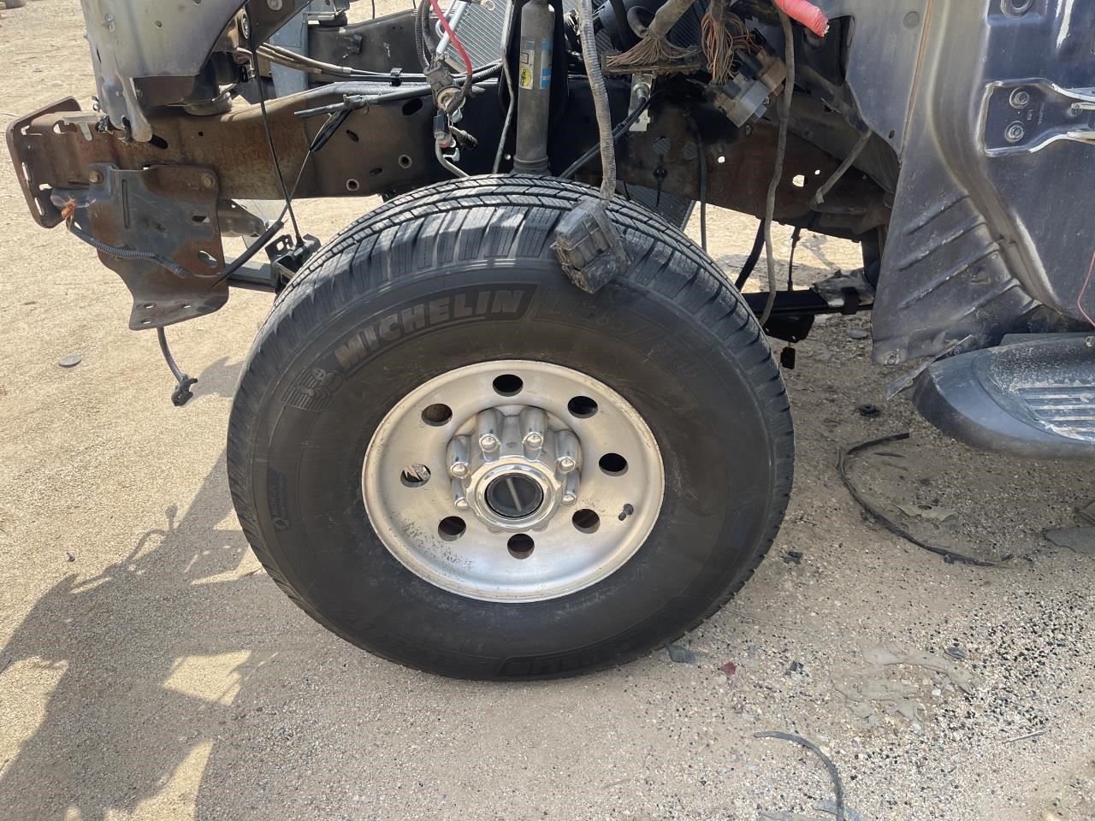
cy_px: 410
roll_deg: +5.0
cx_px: 548
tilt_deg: -27.6
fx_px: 791
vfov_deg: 54.9
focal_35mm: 25
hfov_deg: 69.4
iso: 32
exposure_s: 1/881
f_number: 1.6
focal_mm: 5.1
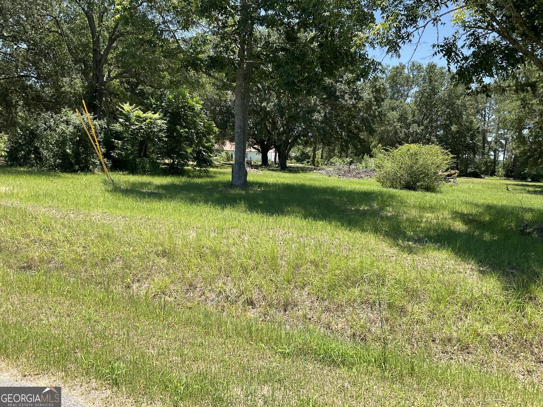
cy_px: 204
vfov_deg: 48.2
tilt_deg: -7.3
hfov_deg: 61.7
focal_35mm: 29
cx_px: 272
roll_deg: -1.6
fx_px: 455
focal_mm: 3
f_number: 1.8
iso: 16
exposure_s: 1/781
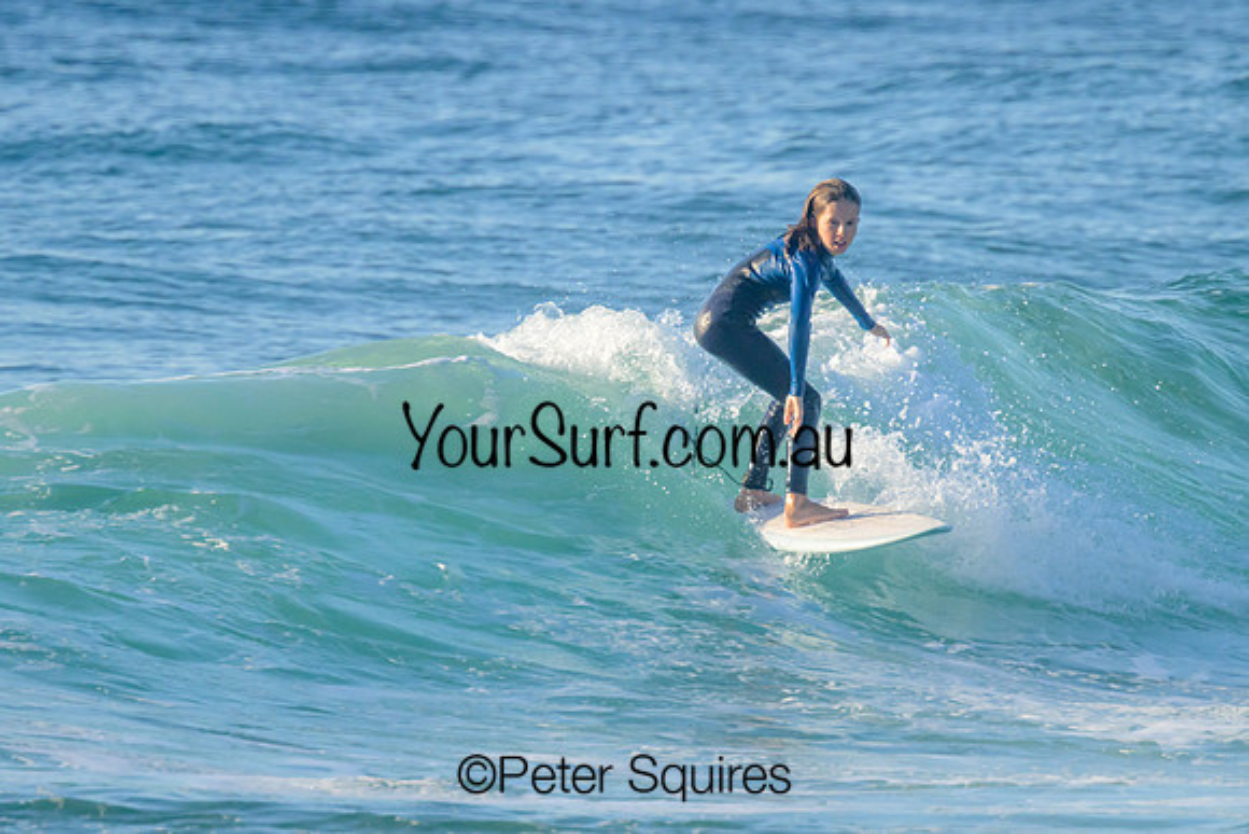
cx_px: 690
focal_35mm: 1033
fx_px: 35830
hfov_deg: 2.0
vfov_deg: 1.3
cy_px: 385
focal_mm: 800
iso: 1400
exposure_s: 1/2000
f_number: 11
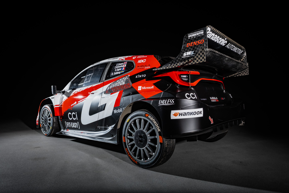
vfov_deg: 53.1
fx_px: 193
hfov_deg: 73.7
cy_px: 96
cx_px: 144
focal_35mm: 24
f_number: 8
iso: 800
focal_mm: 16
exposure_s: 1/320
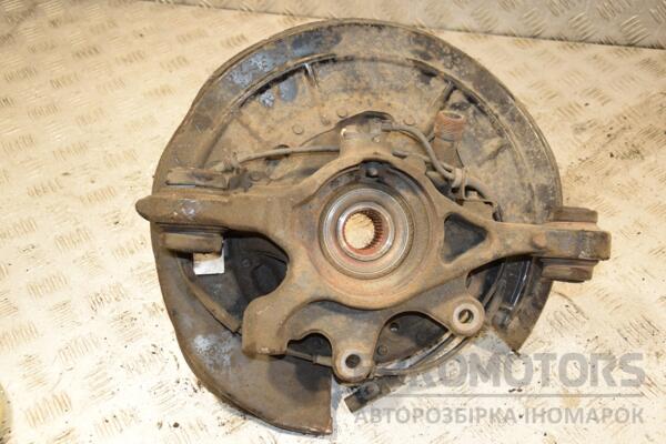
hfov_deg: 49.6
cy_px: 222
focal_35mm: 39
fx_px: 721
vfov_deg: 34.2
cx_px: 333
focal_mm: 26
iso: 800
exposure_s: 1/200
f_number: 5
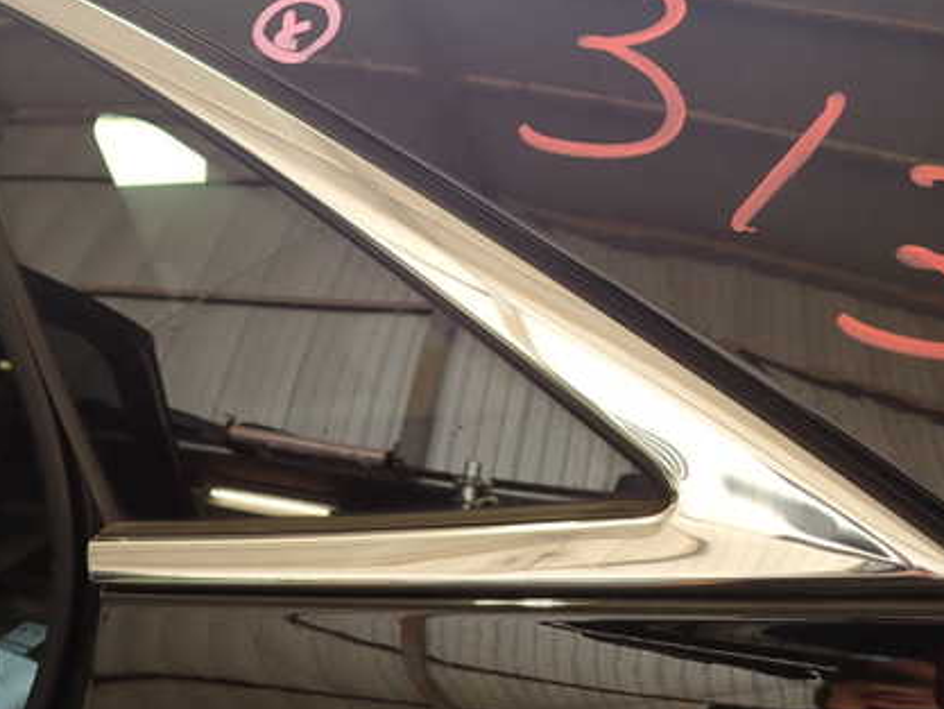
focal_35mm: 36
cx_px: 453
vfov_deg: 39.4
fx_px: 982
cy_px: 265
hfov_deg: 51.3
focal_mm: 4.5
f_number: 2
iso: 100
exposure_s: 1/60
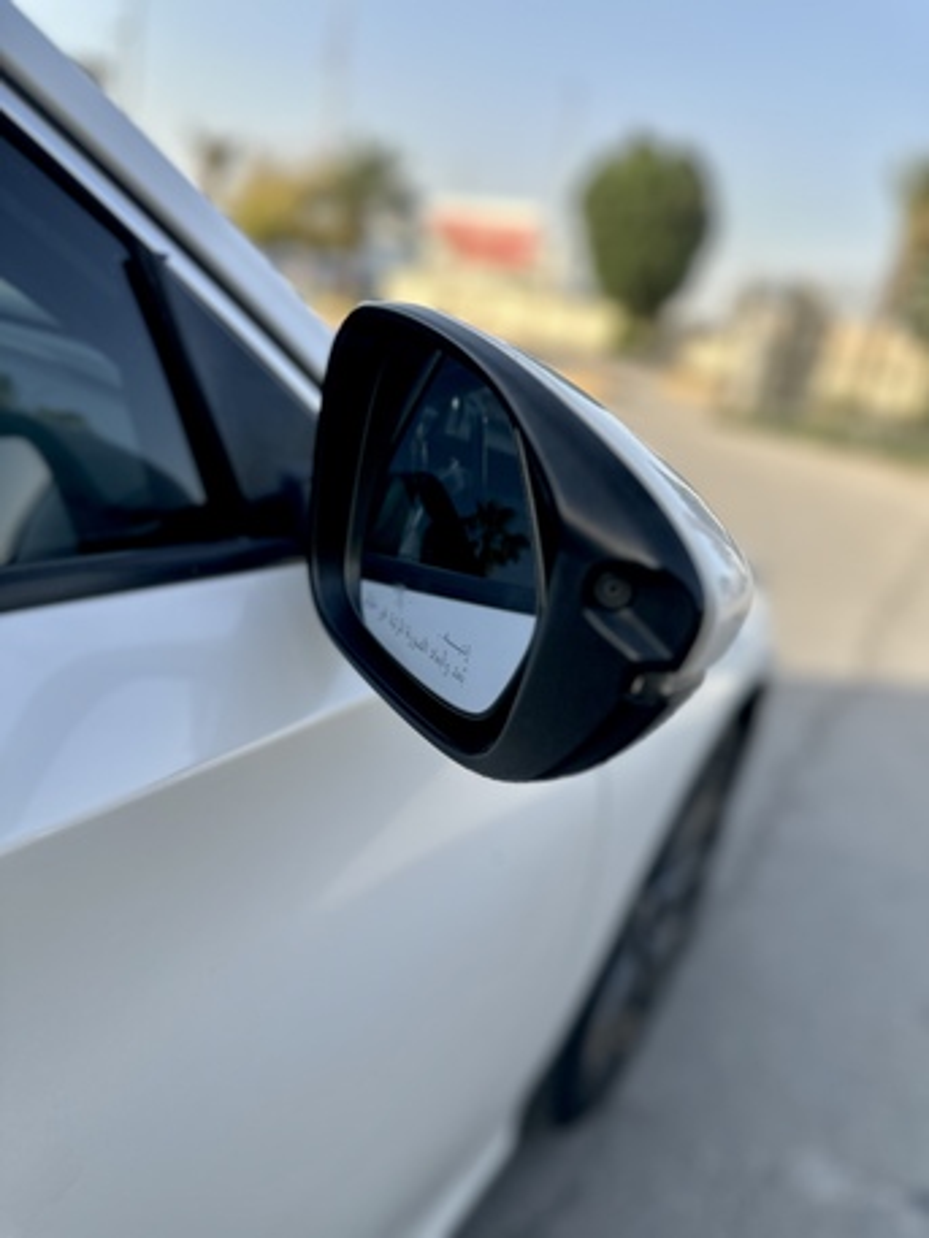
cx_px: 464
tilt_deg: -18.7
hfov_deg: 56.8
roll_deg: -10.7
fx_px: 858
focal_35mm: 24
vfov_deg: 71.6
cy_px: 619
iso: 80
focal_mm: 6.86
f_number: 1.78
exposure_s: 1/1412
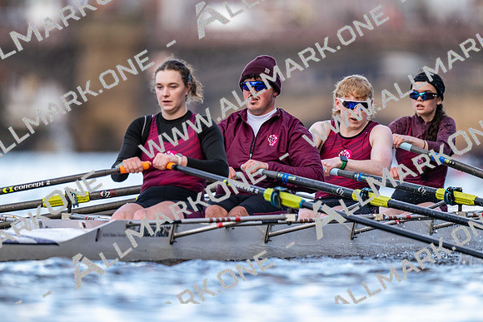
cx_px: 242
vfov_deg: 2.3
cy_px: 161
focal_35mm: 600
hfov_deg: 3.4
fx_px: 8052
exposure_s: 1/2500
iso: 2000
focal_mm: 600
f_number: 4
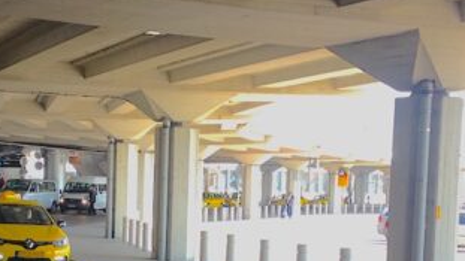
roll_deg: -1.8
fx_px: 1208
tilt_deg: -4.2
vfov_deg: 12.2
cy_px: 271
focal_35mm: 98
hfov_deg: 21.6
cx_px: 133
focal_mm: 4.28
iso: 50
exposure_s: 1/168
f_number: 2.4
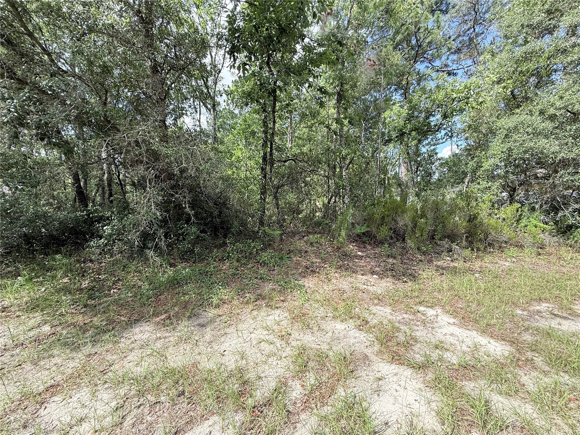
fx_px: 235
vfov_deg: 85.7
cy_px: 218
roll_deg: +0.4
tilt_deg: -5.3
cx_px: 290
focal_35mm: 14
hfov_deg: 102.1
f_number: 2.2
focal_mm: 2.22
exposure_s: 1/672
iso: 64
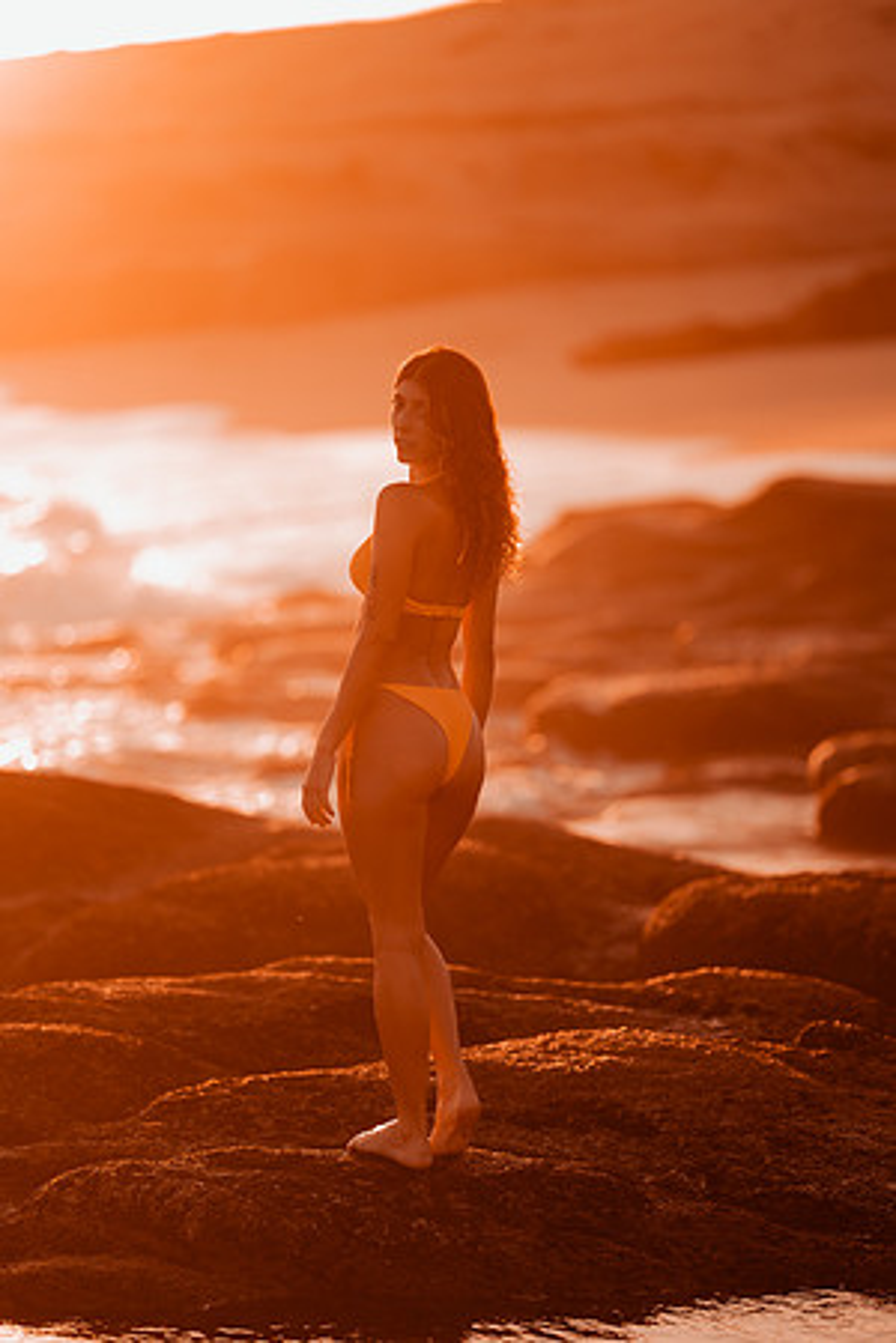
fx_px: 5040
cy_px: 672
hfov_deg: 10.2
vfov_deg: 15.2
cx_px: 448
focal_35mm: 135
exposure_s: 1/1600
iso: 50
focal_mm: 135
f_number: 1.8
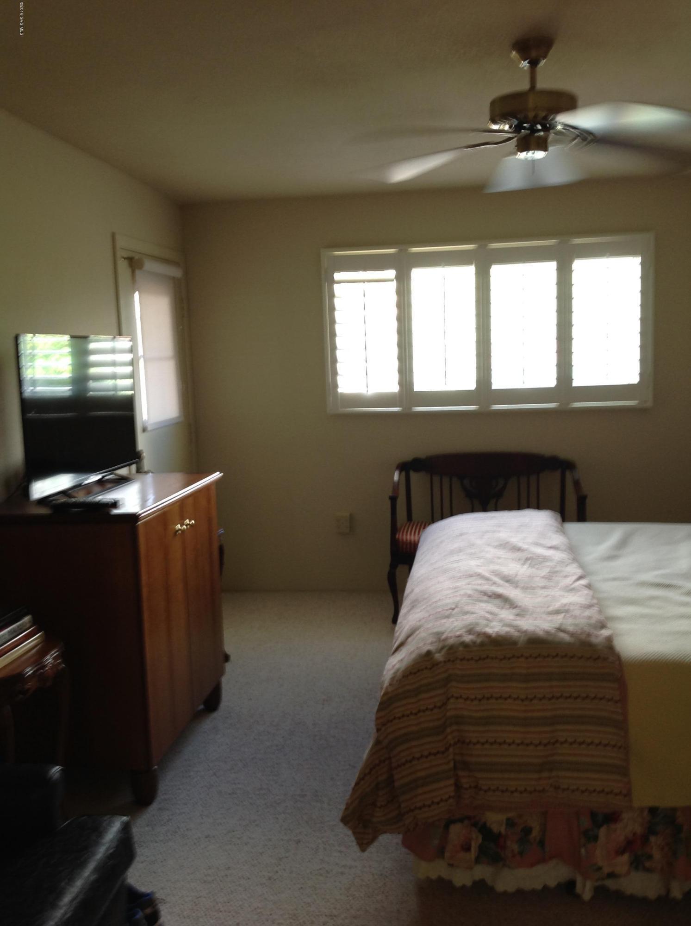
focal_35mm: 35
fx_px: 934
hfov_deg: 40.6
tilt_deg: -7.0
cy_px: 463
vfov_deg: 52.7
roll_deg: +1.2
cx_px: 346
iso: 50
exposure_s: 1/15
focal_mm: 4.28
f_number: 2.4
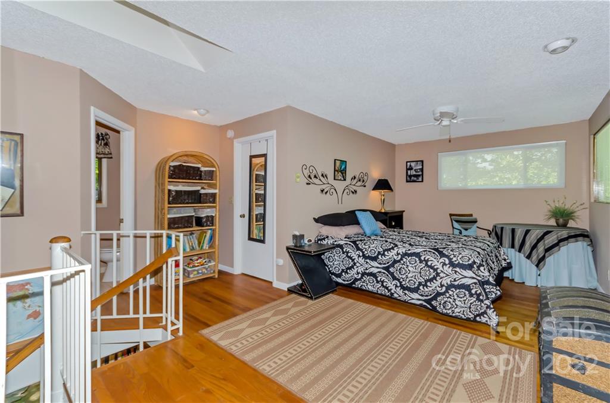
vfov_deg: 77.0
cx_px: 305
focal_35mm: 15
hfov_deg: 100.5
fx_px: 253
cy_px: 202
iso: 320
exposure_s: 1/50
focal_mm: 10
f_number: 6.3
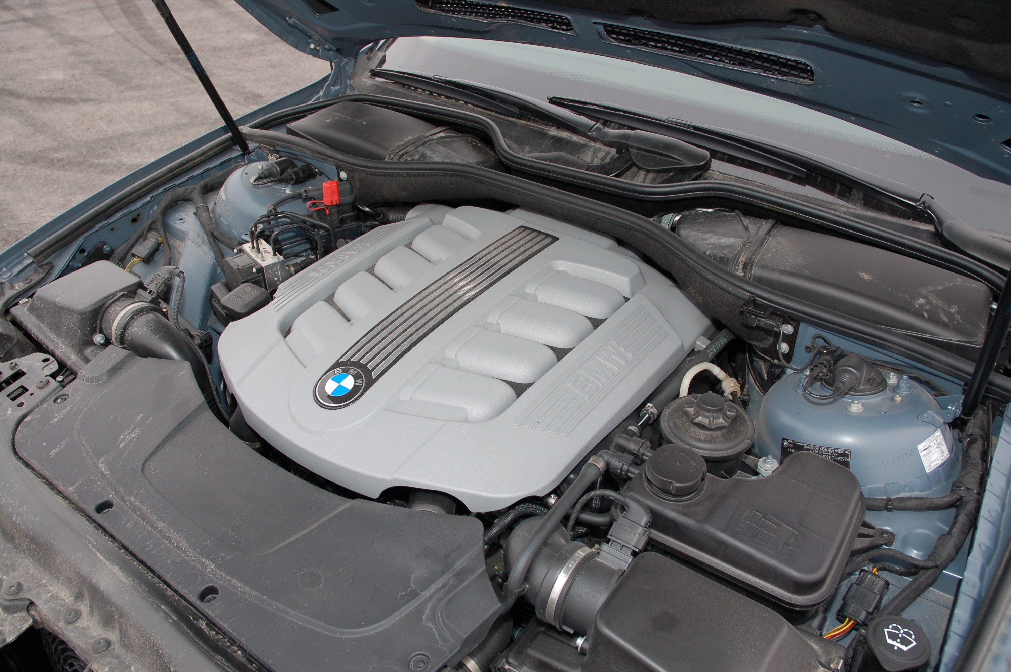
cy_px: 336
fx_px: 758
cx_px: 506
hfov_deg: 67.4
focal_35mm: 27
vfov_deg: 47.8
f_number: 6.3
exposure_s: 1/160
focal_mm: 18
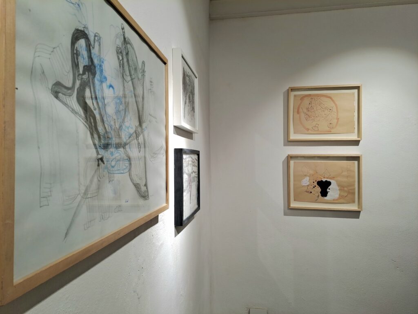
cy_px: 157
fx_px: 302
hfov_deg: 69.4
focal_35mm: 25
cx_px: 209
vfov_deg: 54.9
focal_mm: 4.65
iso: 40
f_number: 1.8
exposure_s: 1/50
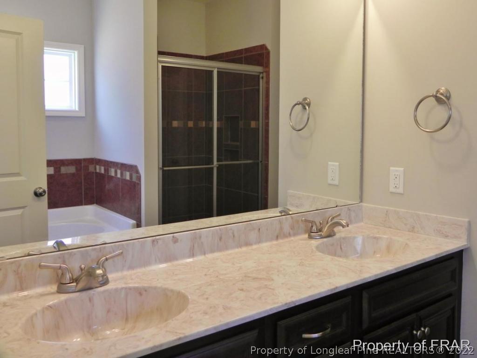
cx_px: 238
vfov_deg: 42.9
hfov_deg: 55.4
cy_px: 179
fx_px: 455
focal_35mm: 33
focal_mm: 5.9
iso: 160
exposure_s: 1/41.5
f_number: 2.8
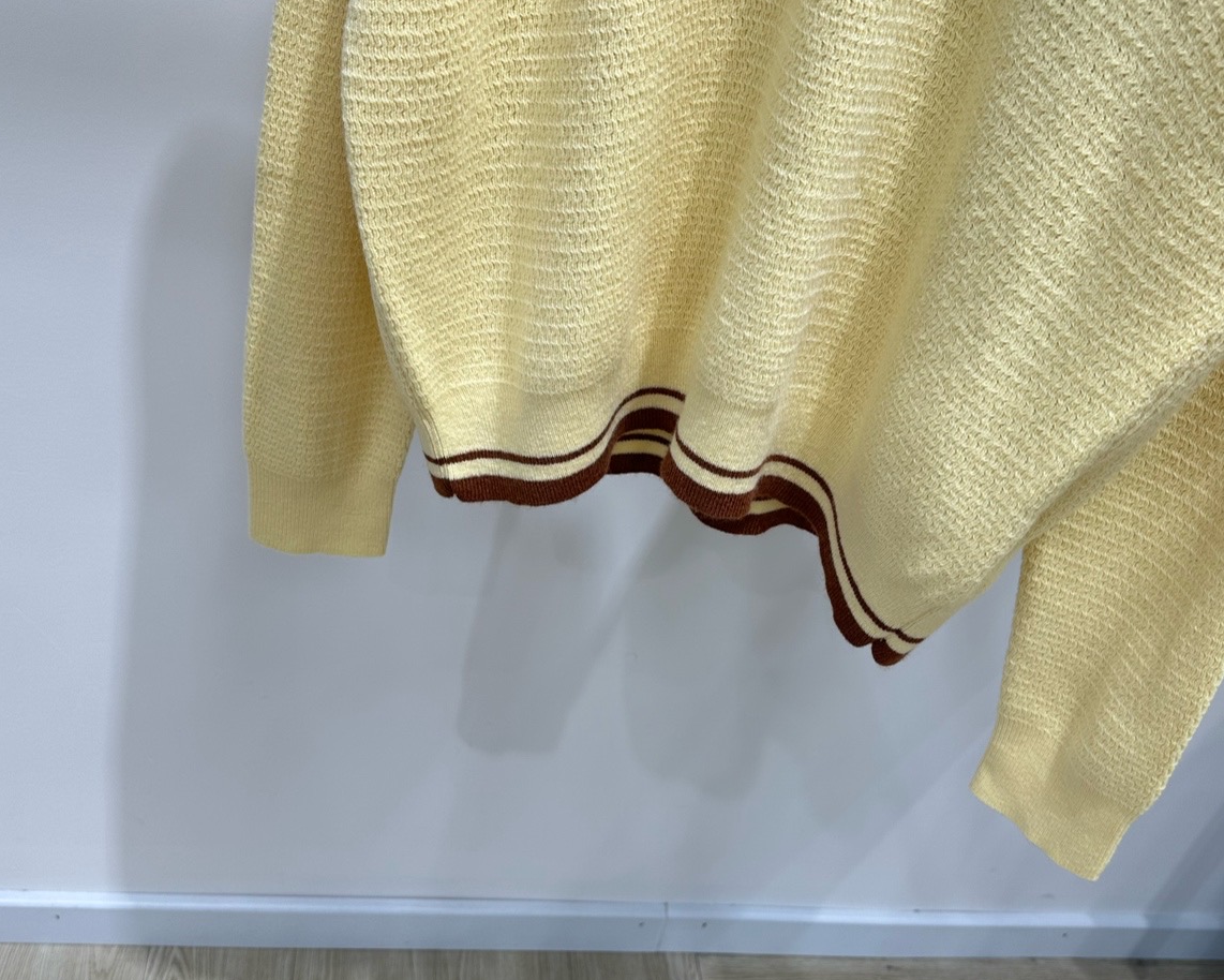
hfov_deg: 51.5
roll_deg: -14.7
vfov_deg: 42.0
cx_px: 642
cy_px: 605
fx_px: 1268
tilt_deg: -39.6
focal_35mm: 35
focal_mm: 6.86
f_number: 1.78
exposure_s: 1/118
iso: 64
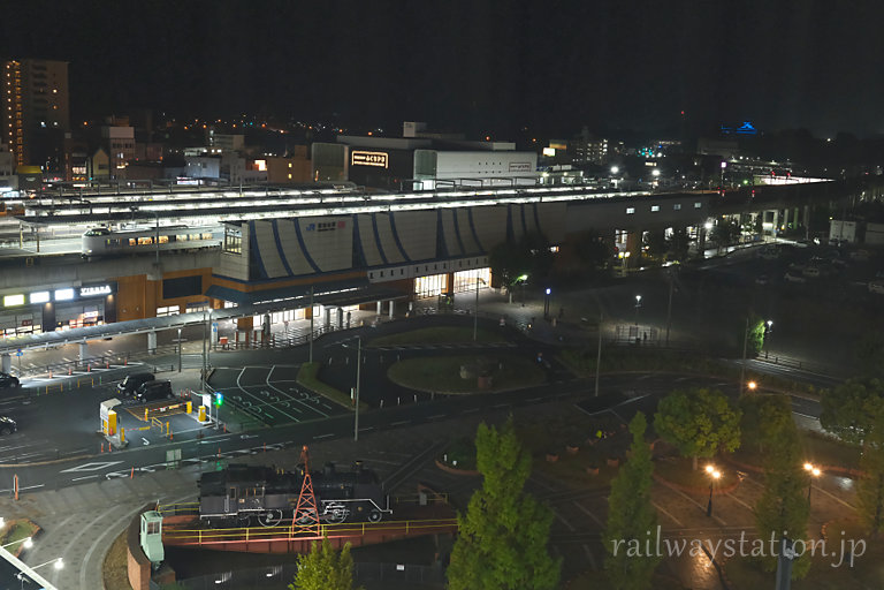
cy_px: 295
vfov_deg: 40.0
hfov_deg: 57.2
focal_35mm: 33
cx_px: 442
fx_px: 810
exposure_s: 1/5
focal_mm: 21.9
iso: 3200
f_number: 6.4
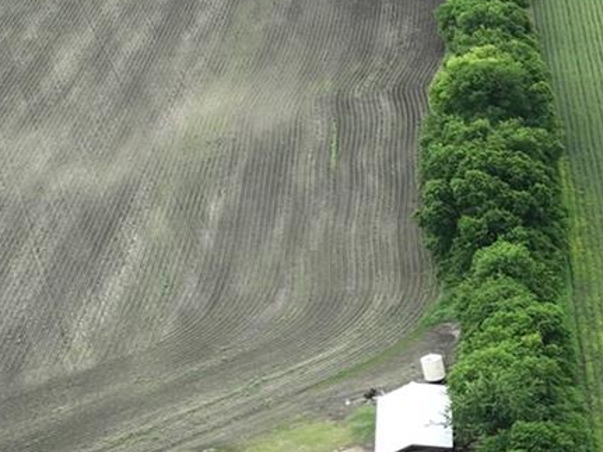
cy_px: 406
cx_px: 1347
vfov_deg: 12.9
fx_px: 1985
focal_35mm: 114
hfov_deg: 13.6
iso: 150
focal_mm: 12.29
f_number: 2.8
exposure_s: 1/640
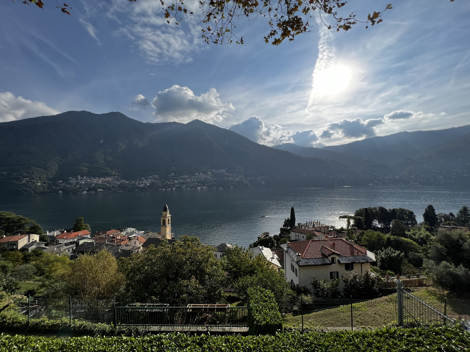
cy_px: 176
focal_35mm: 13
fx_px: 177
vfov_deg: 89.9
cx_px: 235
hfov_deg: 106.2
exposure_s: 1/2874
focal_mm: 1.57
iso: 32
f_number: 1.8
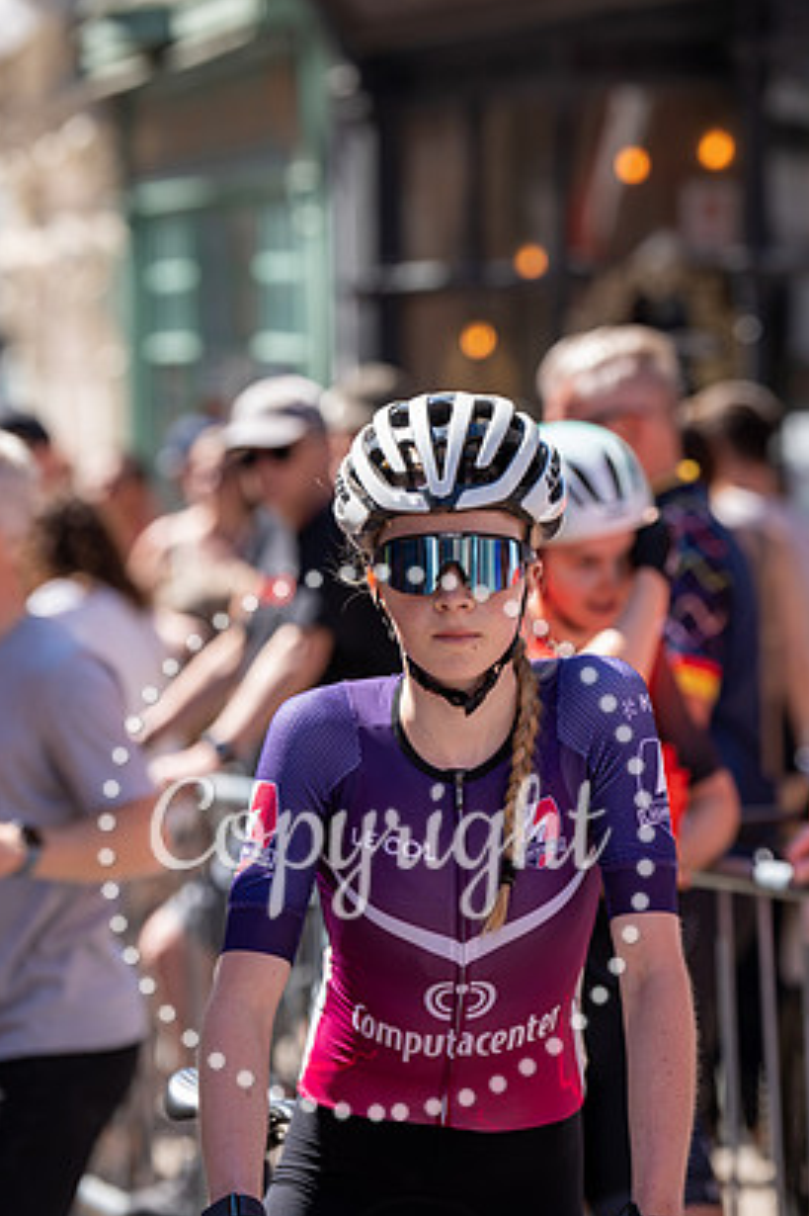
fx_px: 4891
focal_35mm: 145
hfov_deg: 9.5
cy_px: 590
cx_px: 433
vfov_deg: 14.2
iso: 100
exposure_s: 1/400
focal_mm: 132
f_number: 3.5
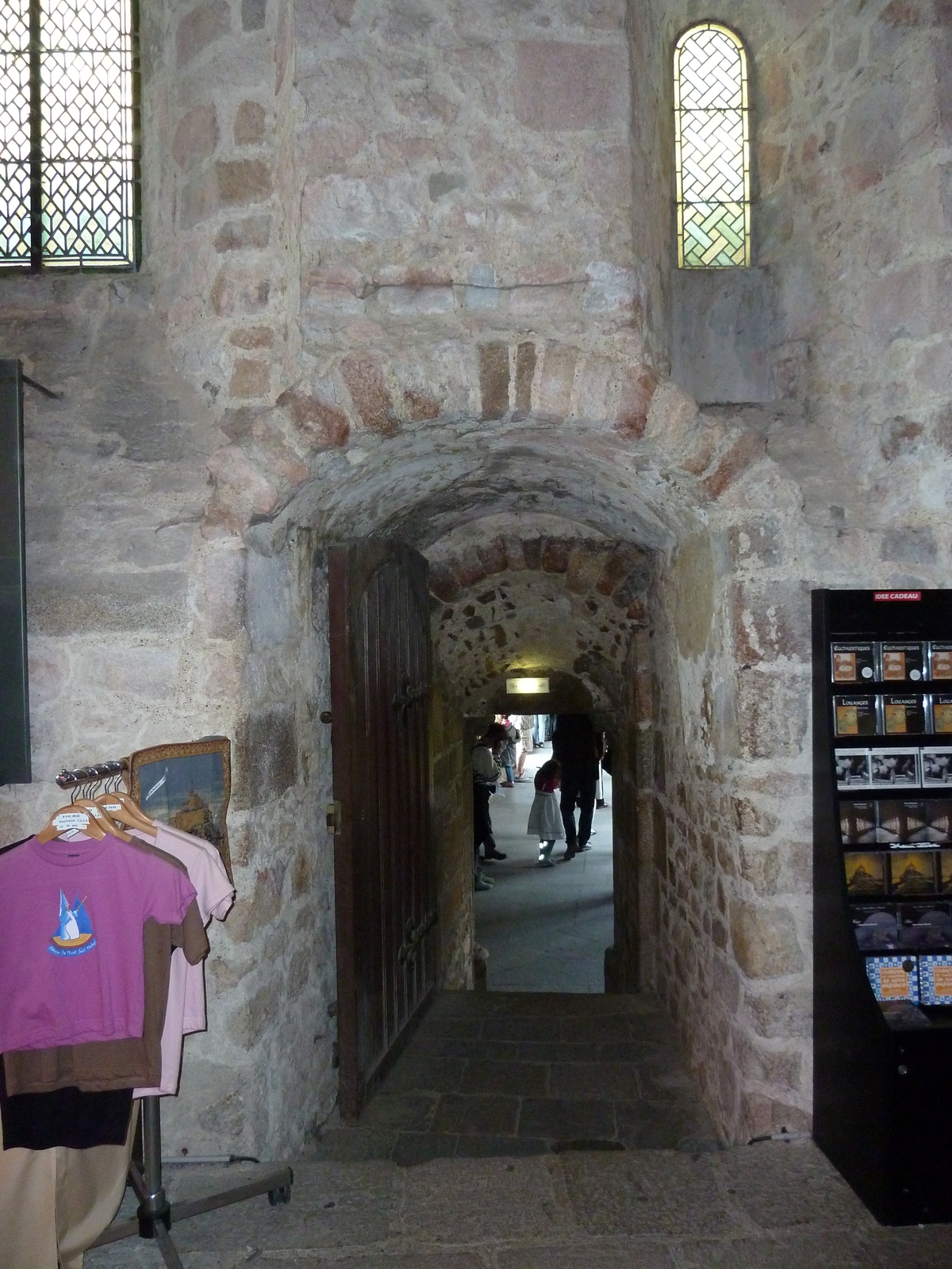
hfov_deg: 54.9
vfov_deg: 69.4
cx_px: 476
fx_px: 917
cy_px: 634
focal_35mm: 25
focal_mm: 4.1
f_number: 3.3
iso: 400
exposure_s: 1/60
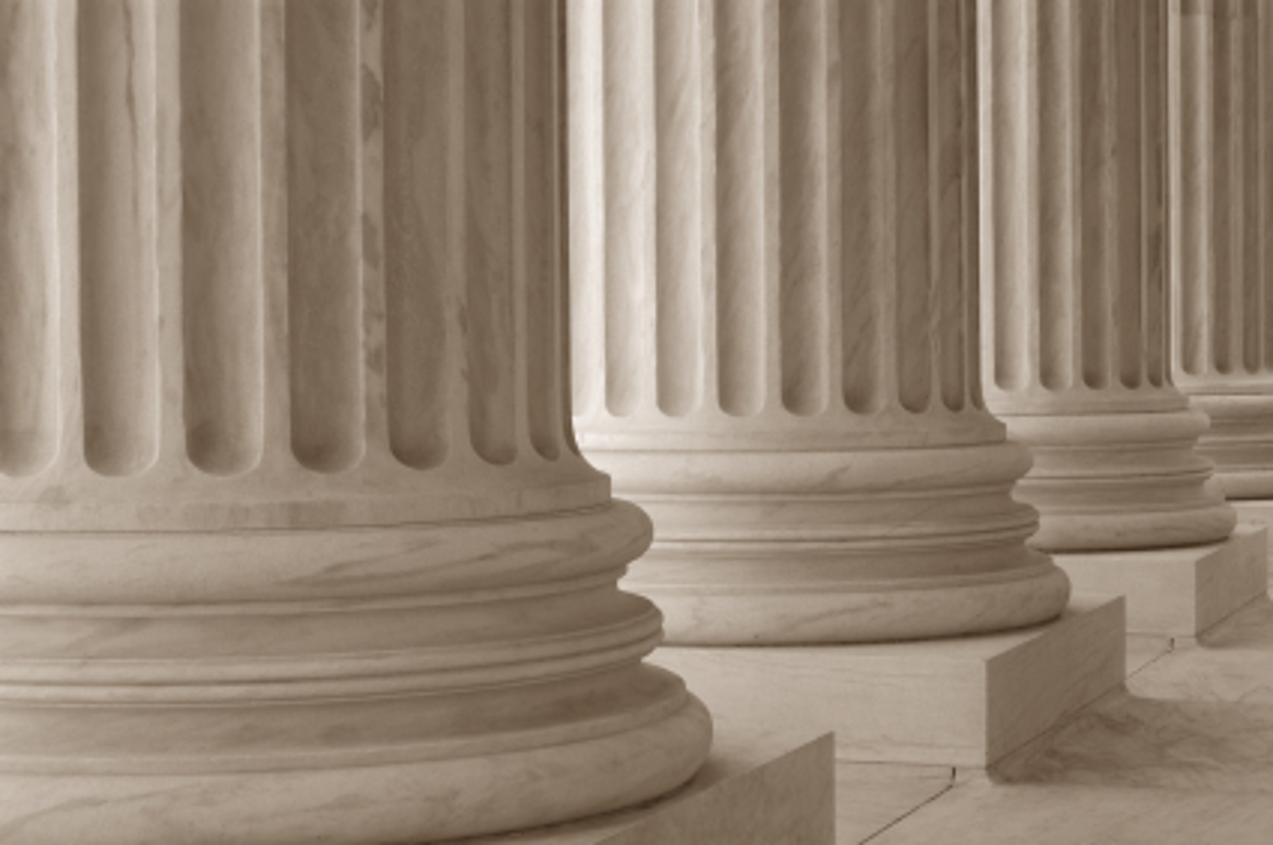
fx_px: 2648
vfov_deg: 18.1
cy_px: 422
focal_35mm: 75
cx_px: 636
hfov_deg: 27.0
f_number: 5.6
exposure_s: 1/125
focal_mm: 50
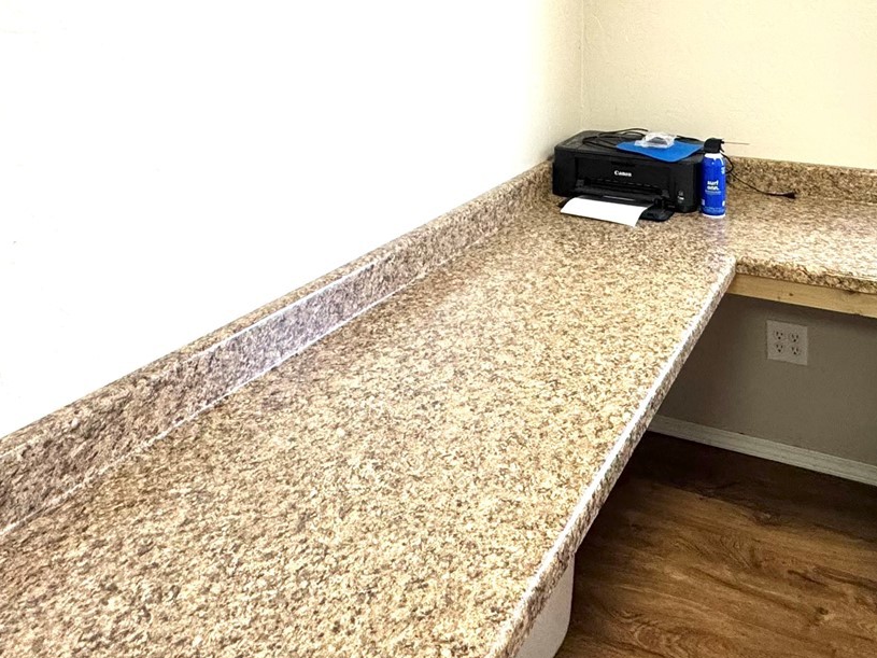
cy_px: -34
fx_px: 836
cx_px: 514
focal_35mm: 33
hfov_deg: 55.1
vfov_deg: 37.3
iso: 160
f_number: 2.2
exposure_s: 1/120
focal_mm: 2.22
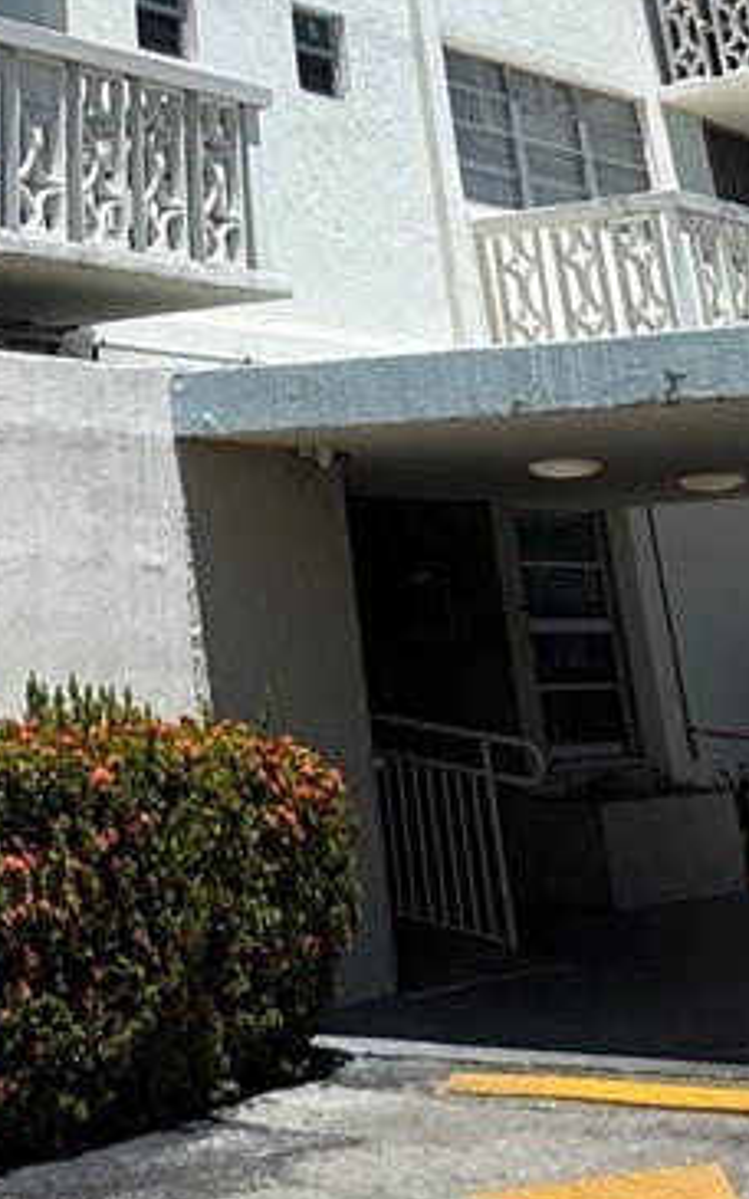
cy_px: -752
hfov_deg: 19.3
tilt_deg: +33.9
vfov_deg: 23.1
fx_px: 2124
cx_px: -49
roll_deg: -0.6
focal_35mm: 65
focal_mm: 2.22
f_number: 2.2
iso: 50
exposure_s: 1/3906
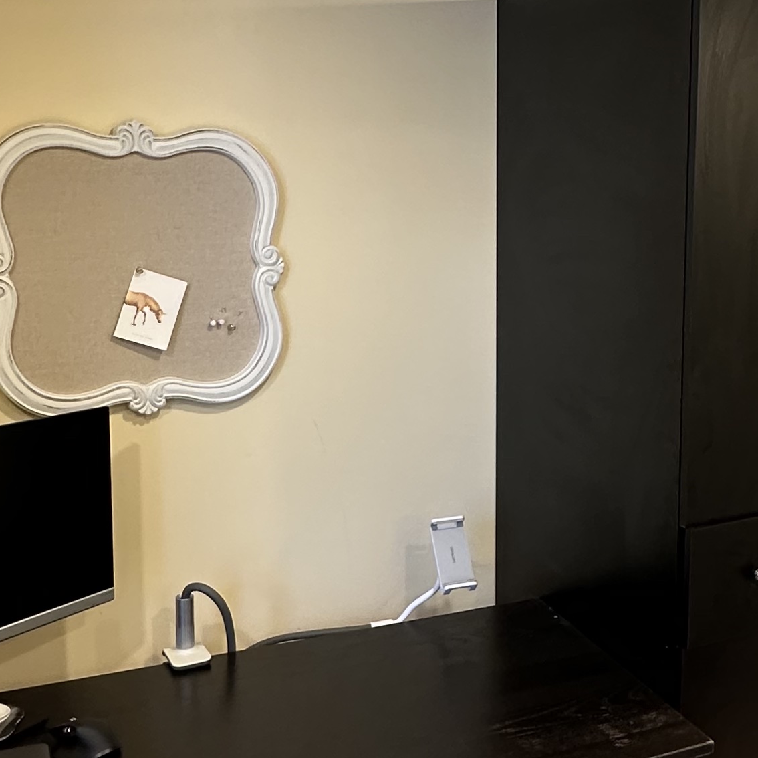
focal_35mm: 44
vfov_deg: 38.3
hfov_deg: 37.6
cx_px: 551
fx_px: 1090
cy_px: 339
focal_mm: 2.22
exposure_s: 1/60
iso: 200
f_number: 2.2
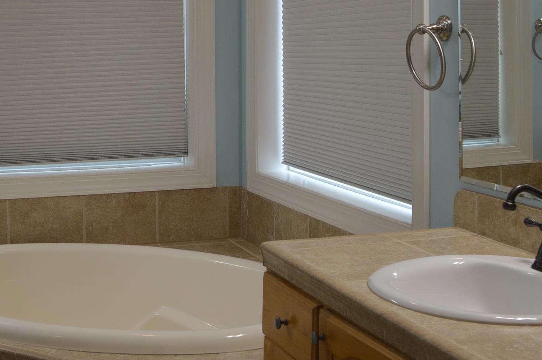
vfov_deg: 22.5
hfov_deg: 33.5
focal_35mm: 59
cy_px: 56
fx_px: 887
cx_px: 152
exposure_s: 1/100
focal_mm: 18
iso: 400
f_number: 5
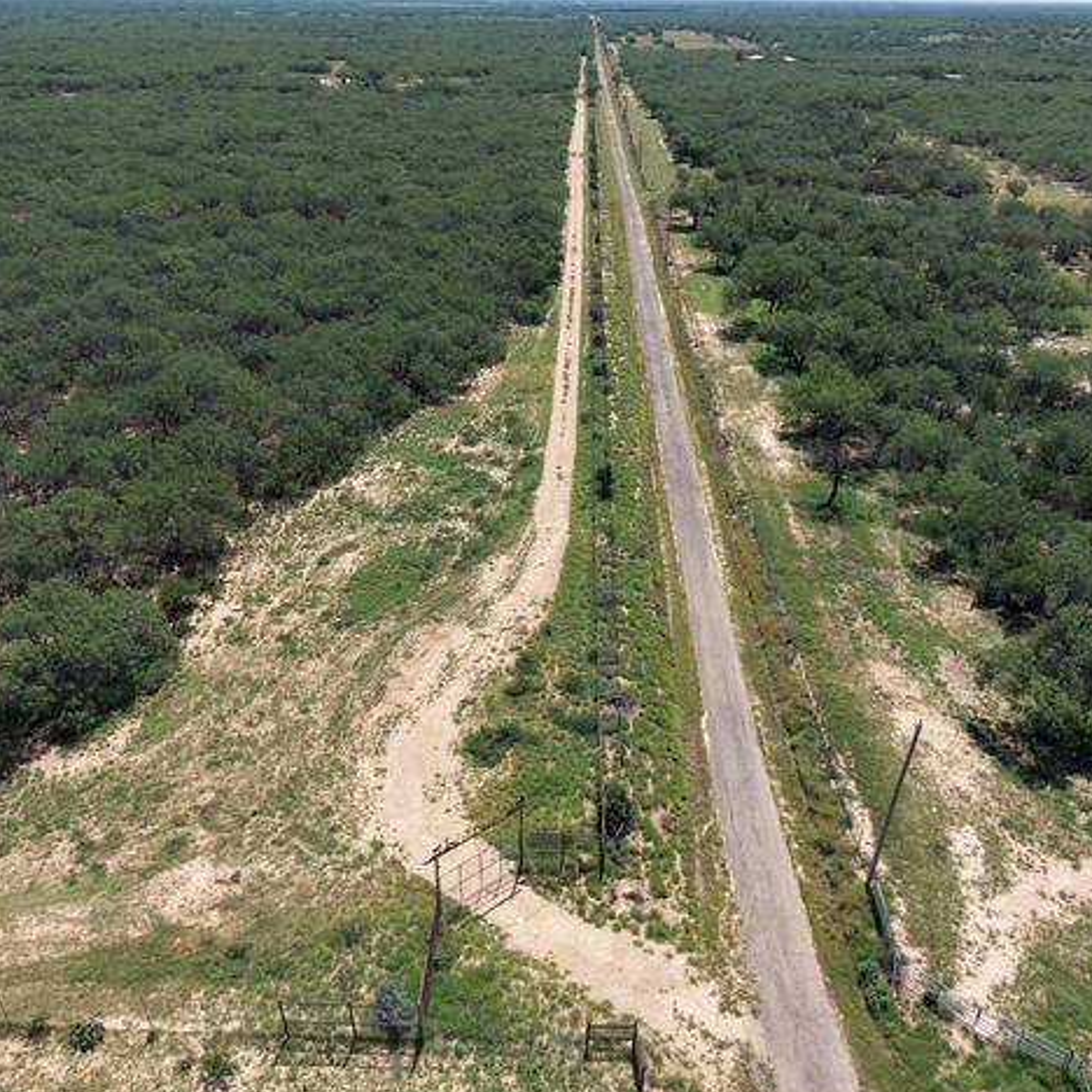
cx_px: 553
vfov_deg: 55.6
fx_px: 1035
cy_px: 558
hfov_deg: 55.6
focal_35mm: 29
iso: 130
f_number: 1.8
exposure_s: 1/3200
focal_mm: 8.67
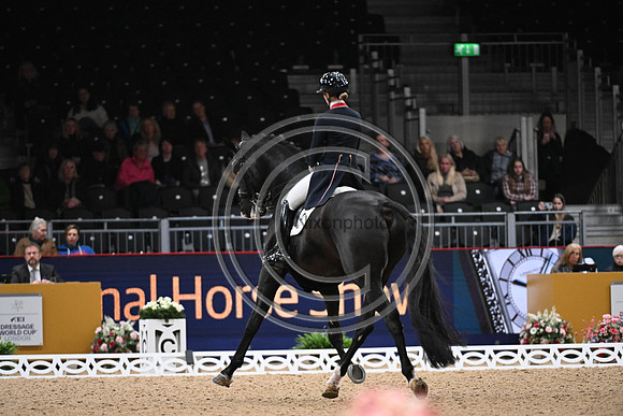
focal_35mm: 380
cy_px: 208
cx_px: 312
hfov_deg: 5.4
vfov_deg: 3.6
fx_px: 6577
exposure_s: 1/640
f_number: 4
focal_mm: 380
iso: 6400
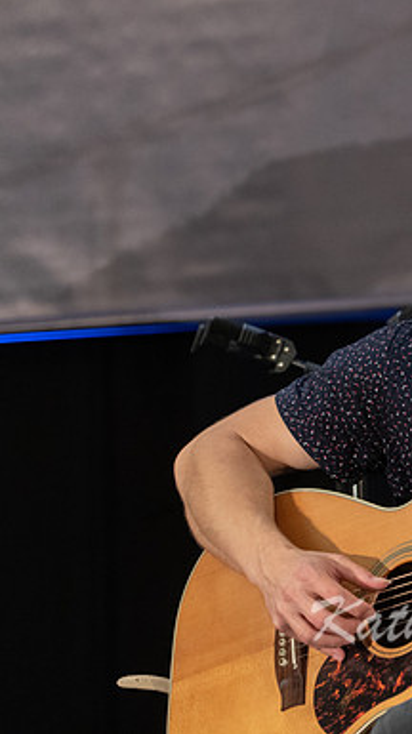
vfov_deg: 7.5
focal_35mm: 286
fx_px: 5566
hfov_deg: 4.2
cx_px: 523
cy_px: 367
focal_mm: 181
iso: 5000
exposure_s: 1/160
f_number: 6.3
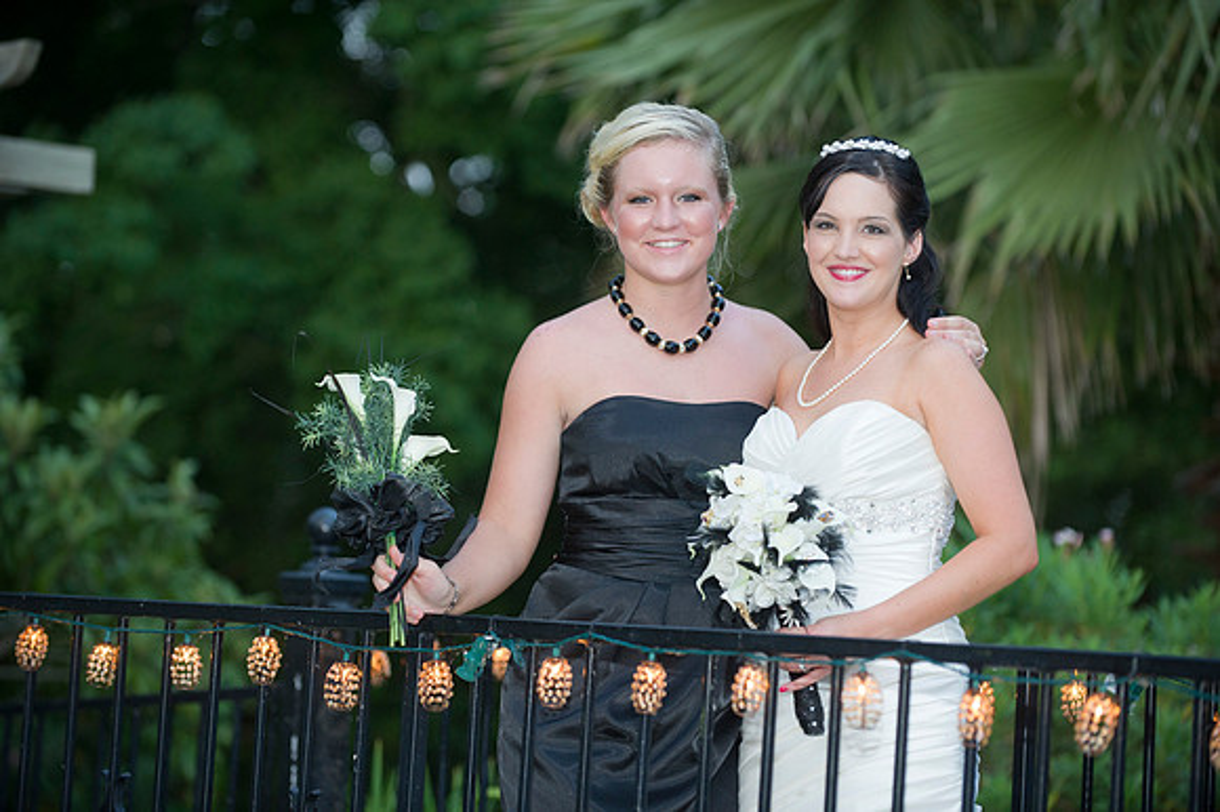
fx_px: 4234
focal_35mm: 125
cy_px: 406
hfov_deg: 16.4
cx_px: 610
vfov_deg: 11.0
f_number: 2.8
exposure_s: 1/160
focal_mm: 125
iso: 1250
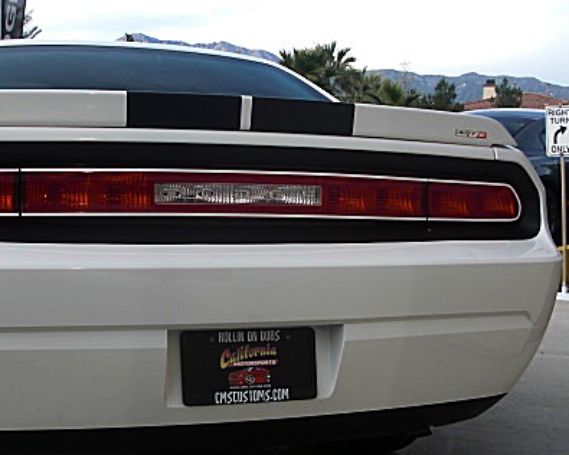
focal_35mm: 57
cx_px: 194
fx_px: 960
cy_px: 248
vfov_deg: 26.7
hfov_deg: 32.8
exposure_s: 1/400
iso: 50
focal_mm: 6.3
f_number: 2.8
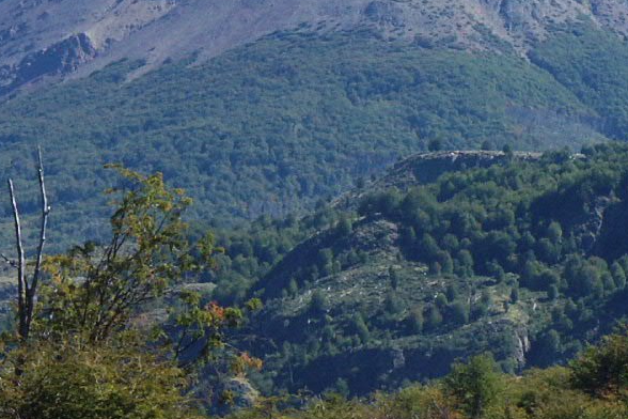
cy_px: -29
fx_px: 6175
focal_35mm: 354
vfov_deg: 3.9
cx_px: 608
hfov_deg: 5.8
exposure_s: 1/500
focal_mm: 31.68
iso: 100
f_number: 6.3
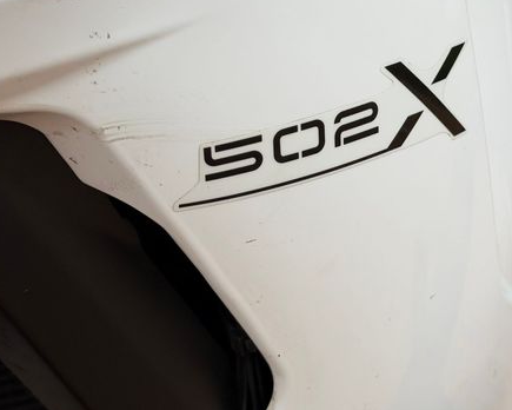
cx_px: 344
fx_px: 1046
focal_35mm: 69
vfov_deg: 22.1
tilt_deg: -1.8
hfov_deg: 27.3
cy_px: 159
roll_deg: +2.2
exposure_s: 1/733
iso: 64
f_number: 1.78
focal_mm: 6.76
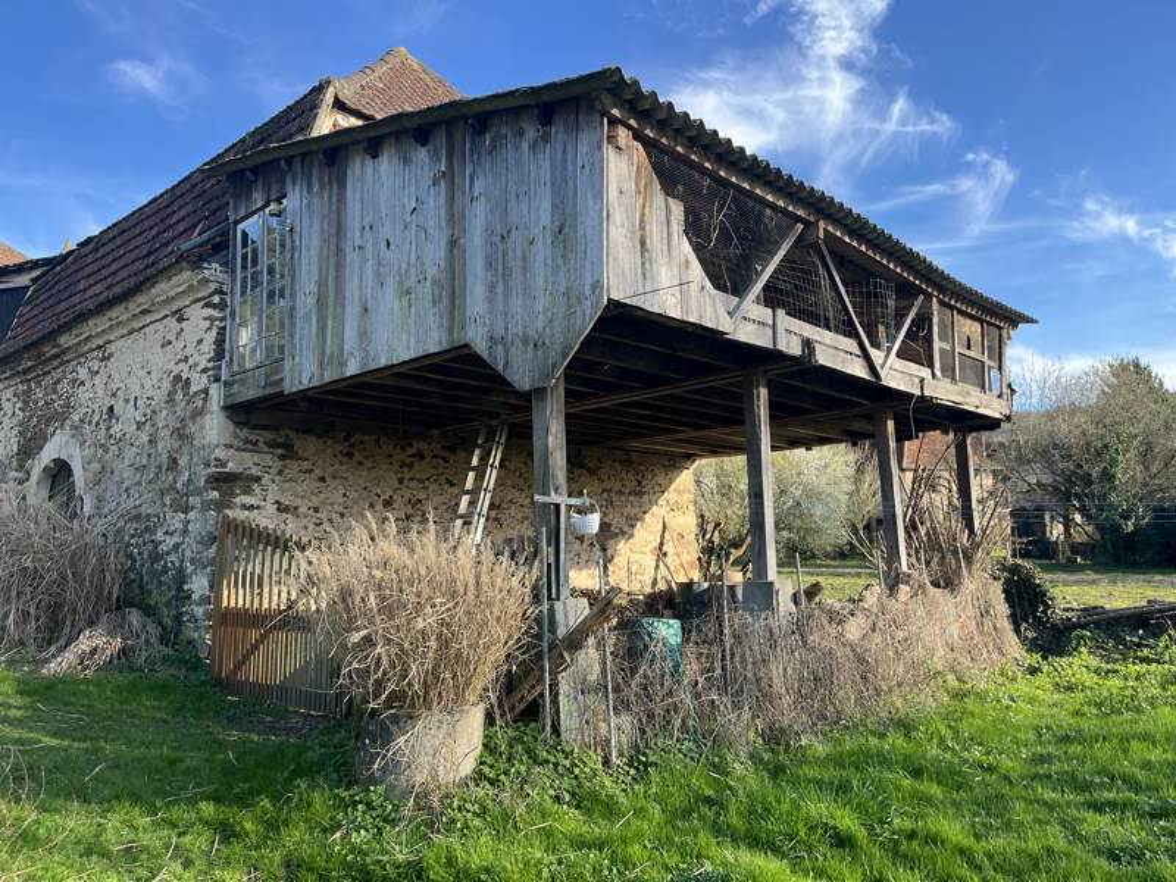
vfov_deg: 53.1
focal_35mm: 26
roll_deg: +2.7
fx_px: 883
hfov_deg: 67.3
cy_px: 441
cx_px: 588
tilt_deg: +8.6
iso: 50
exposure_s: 1/696
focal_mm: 5.1
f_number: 1.6
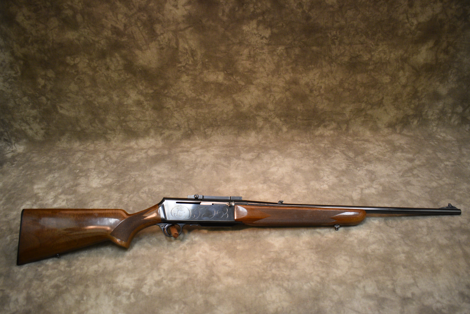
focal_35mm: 33
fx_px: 431
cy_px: 157
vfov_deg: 40.0
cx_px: 235
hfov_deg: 57.2
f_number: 3.8
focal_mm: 22
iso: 1250
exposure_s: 1/125
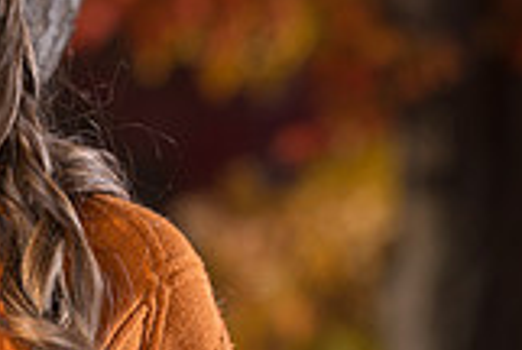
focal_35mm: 725
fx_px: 10532
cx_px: -65
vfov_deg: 1.9
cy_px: 195
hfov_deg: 2.8
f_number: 4.5
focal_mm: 155
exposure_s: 1/250
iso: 50
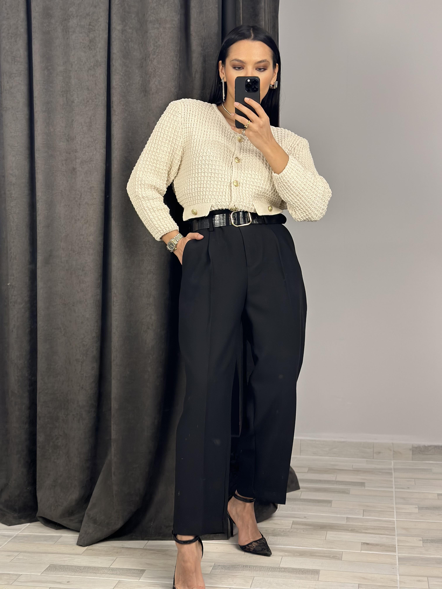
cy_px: 294
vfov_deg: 39.7
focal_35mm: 48
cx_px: 221
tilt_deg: -24.7
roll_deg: +1.8
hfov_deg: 30.3
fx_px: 817
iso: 160
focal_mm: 6.86
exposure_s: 1/100
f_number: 1.78
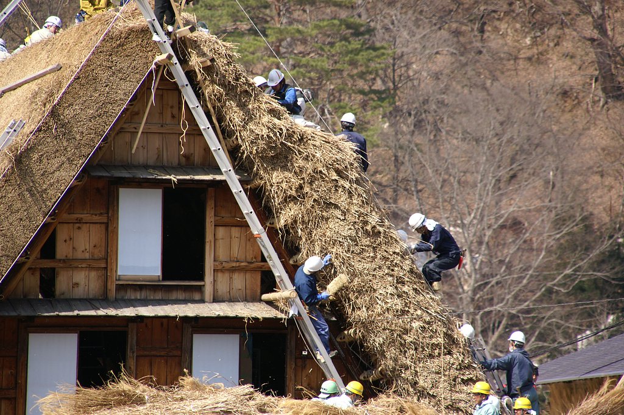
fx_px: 5196
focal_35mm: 300
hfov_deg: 6.9
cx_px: 312
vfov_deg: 4.6
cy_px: 208
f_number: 6.3
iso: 200
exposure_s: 1/500
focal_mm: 200
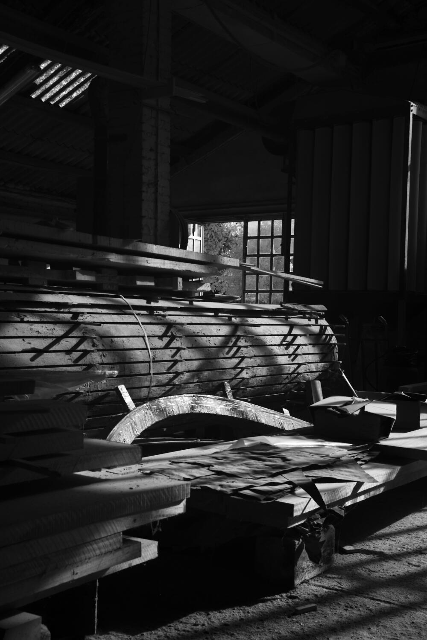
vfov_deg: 39.6
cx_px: 214
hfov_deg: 27.0
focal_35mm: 50
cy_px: 320
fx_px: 890
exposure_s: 1/320
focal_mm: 50
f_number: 8
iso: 160
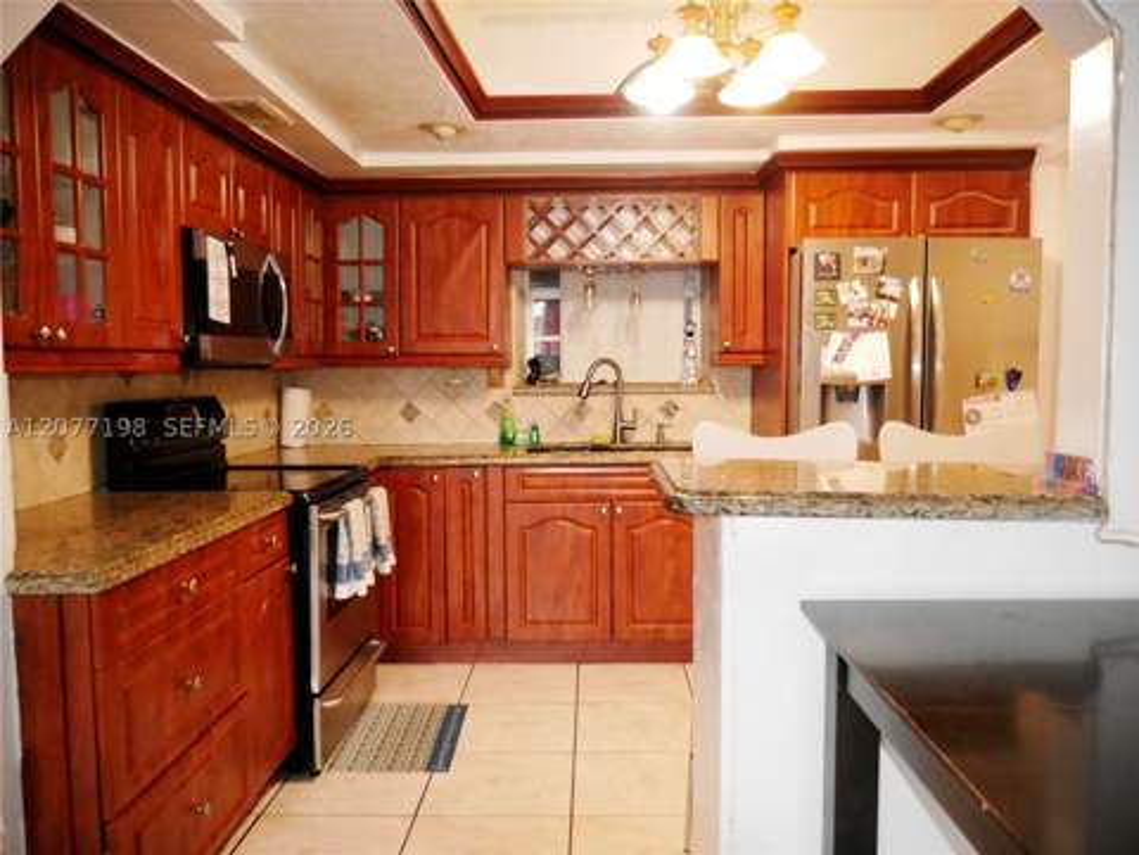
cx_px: 570
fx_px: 921
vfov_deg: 49.7
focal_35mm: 28
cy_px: 428
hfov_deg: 63.4
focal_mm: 14
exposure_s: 1/160
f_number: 3.5
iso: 3200
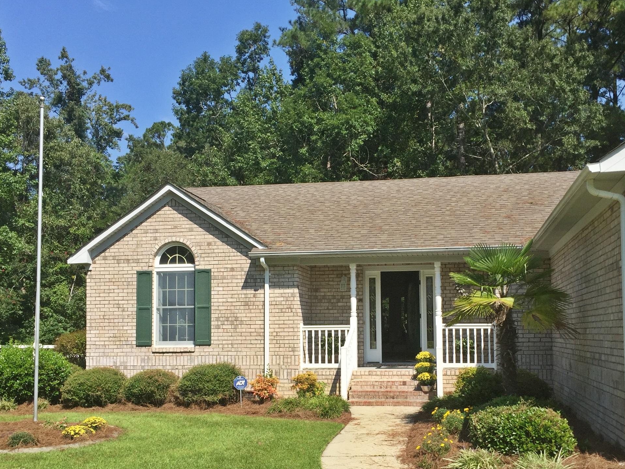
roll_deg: -2.0
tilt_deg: +3.6
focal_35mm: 38
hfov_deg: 48.9
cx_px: 351
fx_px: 686
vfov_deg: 37.5
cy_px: 295
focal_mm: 4.15
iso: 32
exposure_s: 1/2326
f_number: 2.2
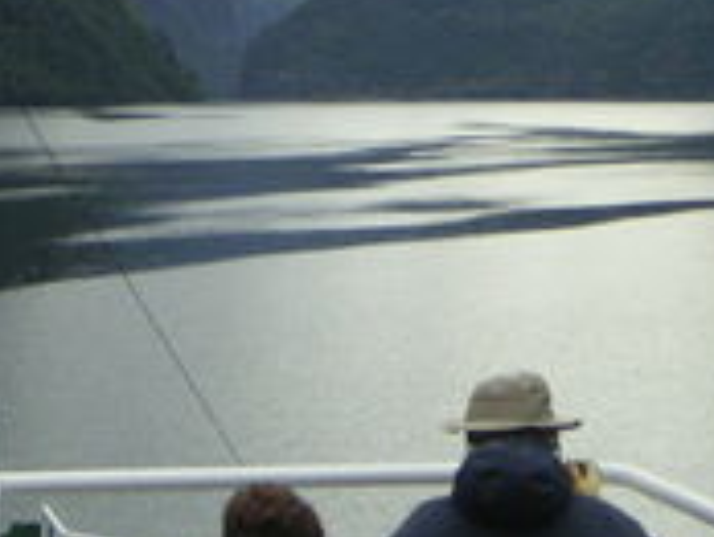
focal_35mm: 131
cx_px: 410
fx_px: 2706
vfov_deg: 11.2
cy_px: -70
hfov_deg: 15.0
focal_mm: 8.9
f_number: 6.7
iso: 160
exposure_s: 1/60
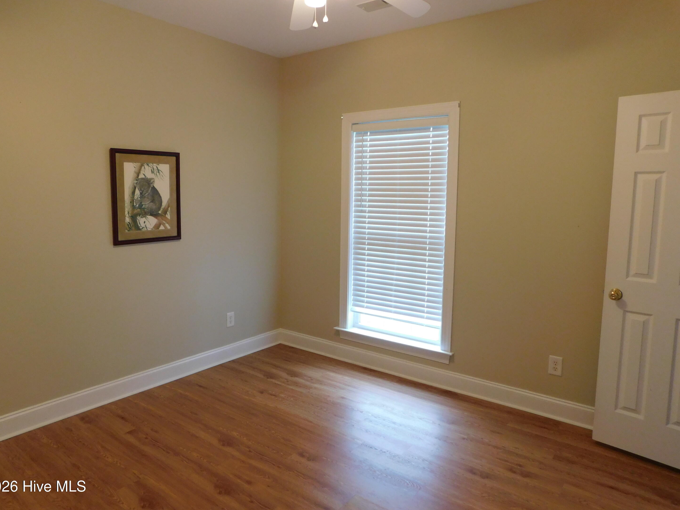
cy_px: 245
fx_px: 471
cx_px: 327
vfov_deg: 56.8
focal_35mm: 24
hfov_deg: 71.6
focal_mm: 4
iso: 280
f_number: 3
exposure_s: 1/30
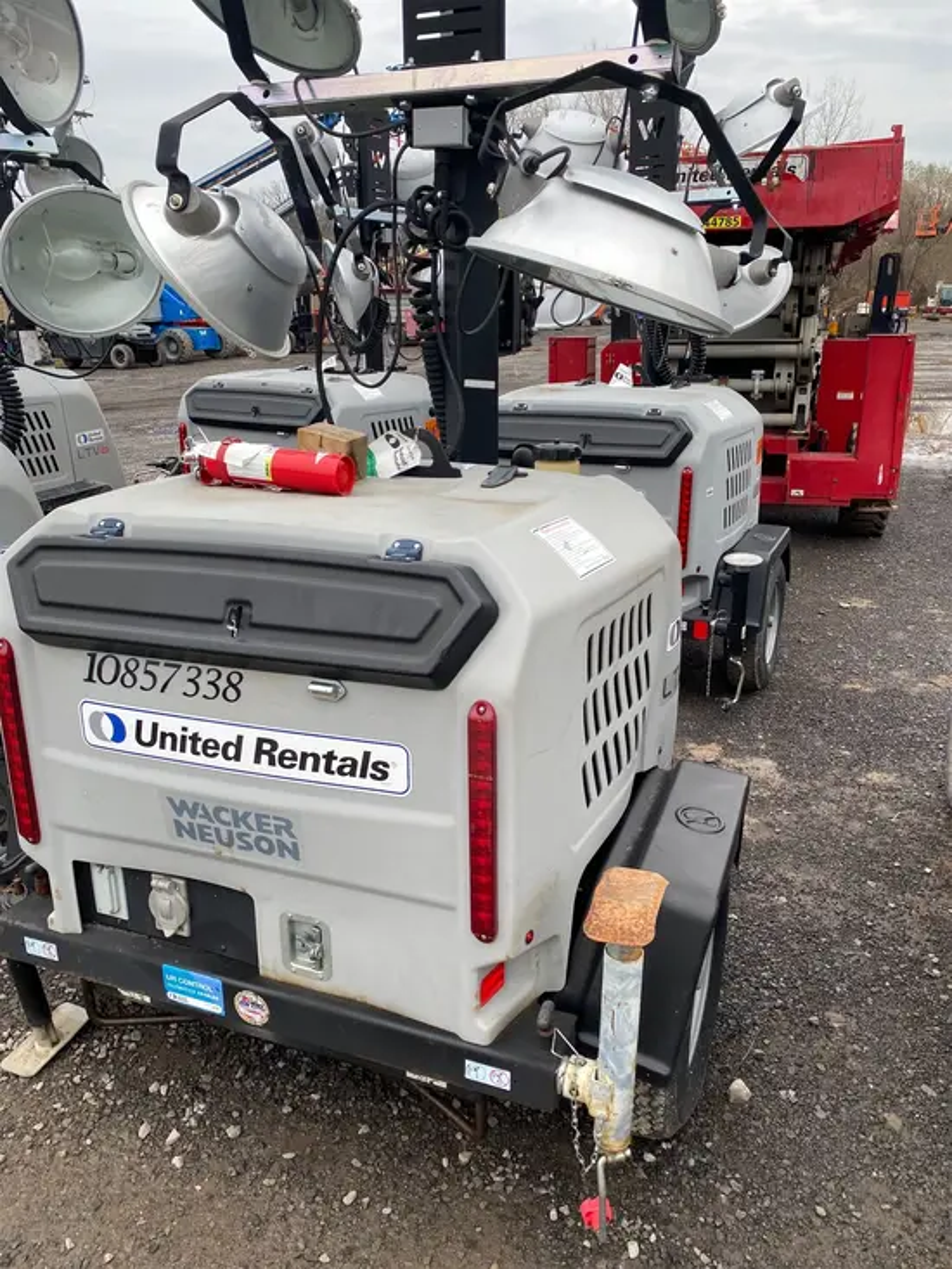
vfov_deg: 67.3
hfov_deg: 53.1
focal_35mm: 26
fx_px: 953
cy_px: 634
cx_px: 476
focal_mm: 4.25
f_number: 1.8
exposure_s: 1/411
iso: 32
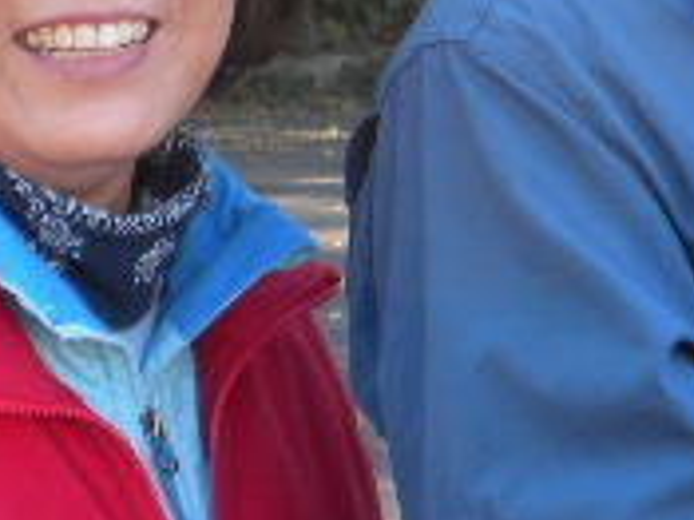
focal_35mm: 169
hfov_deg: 11.6
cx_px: 690
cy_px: -87
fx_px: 3386
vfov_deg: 8.7
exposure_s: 1/53.7
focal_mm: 6.6
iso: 69
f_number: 3.5
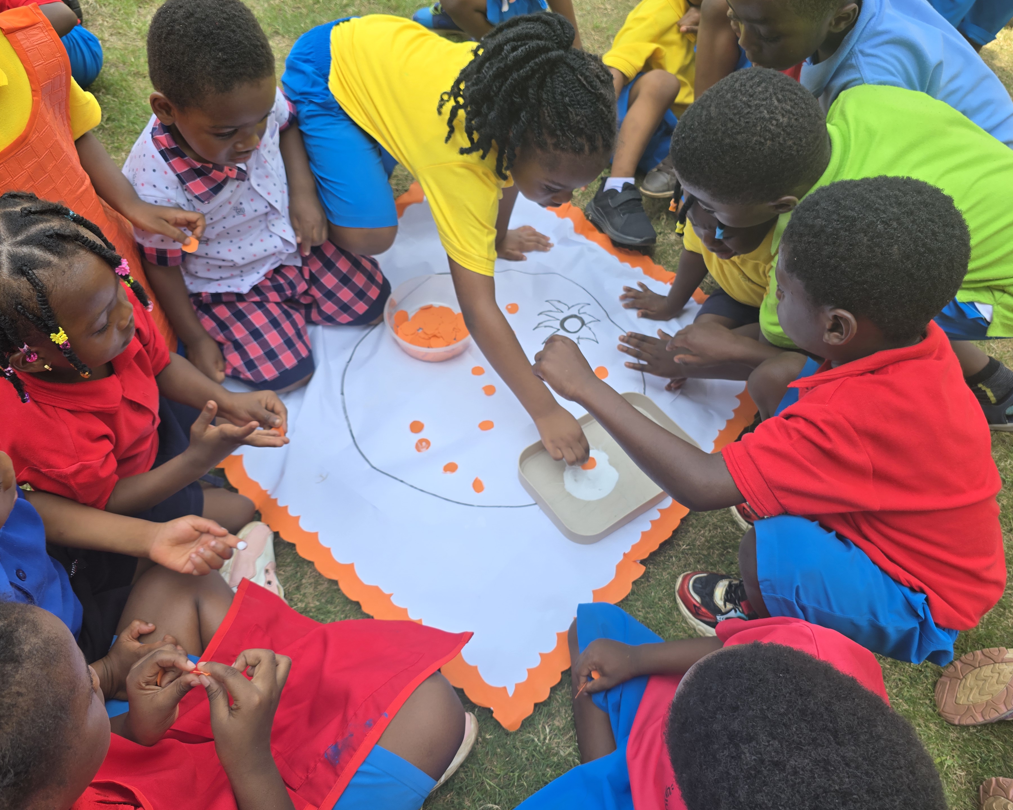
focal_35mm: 25
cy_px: 399
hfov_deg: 68.1
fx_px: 750
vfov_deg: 56.8
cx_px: 532
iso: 12
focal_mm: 6.3
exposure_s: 1/213
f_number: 1.7
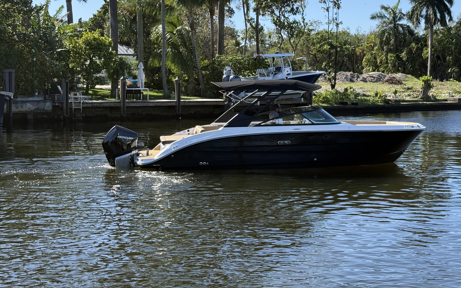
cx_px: 252
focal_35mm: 56
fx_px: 704
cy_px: 112
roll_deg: -0.7
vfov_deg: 23.1
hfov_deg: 36.2
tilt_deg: -2.3
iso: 100
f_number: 1.78
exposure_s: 1/2865
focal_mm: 6.76
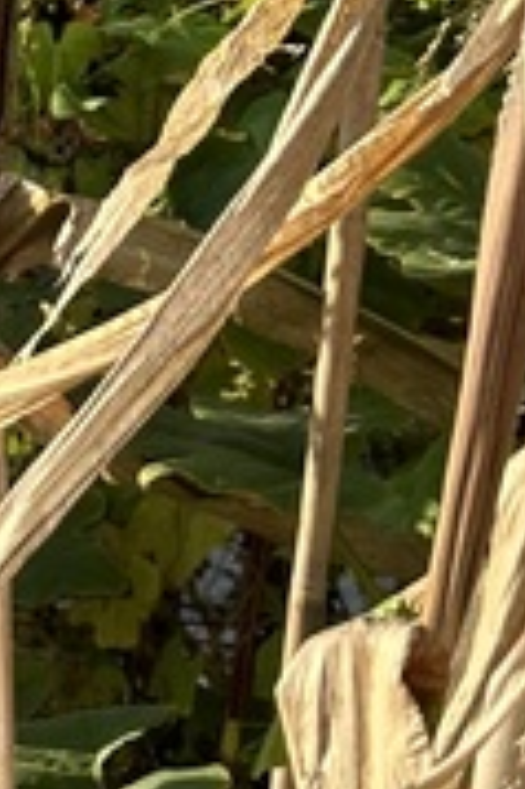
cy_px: 842
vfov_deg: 14.1
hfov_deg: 9.0
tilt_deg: -15.9
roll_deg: -2.1
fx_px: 3134
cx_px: -569
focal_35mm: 143
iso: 80
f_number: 1.78
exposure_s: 1/1473
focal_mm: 6.86
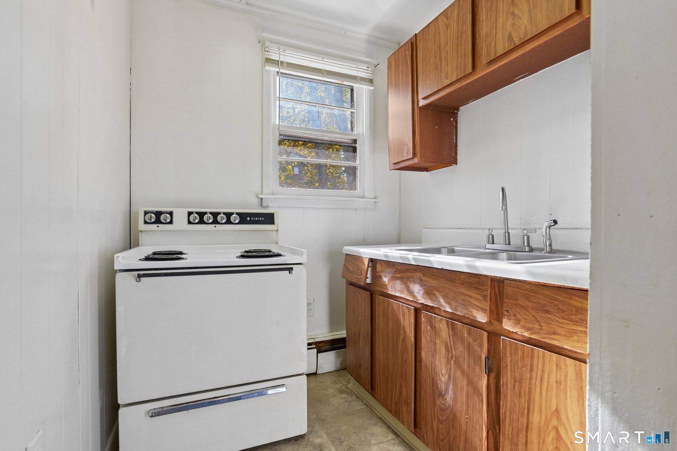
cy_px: 226
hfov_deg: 93.3
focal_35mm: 17
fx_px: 320
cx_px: 338
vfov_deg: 70.4
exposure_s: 1/25
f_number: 11
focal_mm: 17
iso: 400
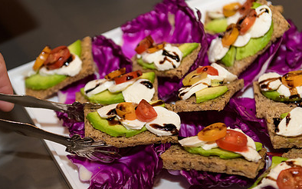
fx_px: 691
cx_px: 115
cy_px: 124
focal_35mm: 84
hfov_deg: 24.6
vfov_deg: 15.5
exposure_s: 1/125
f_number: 3.2
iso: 1250
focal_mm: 56
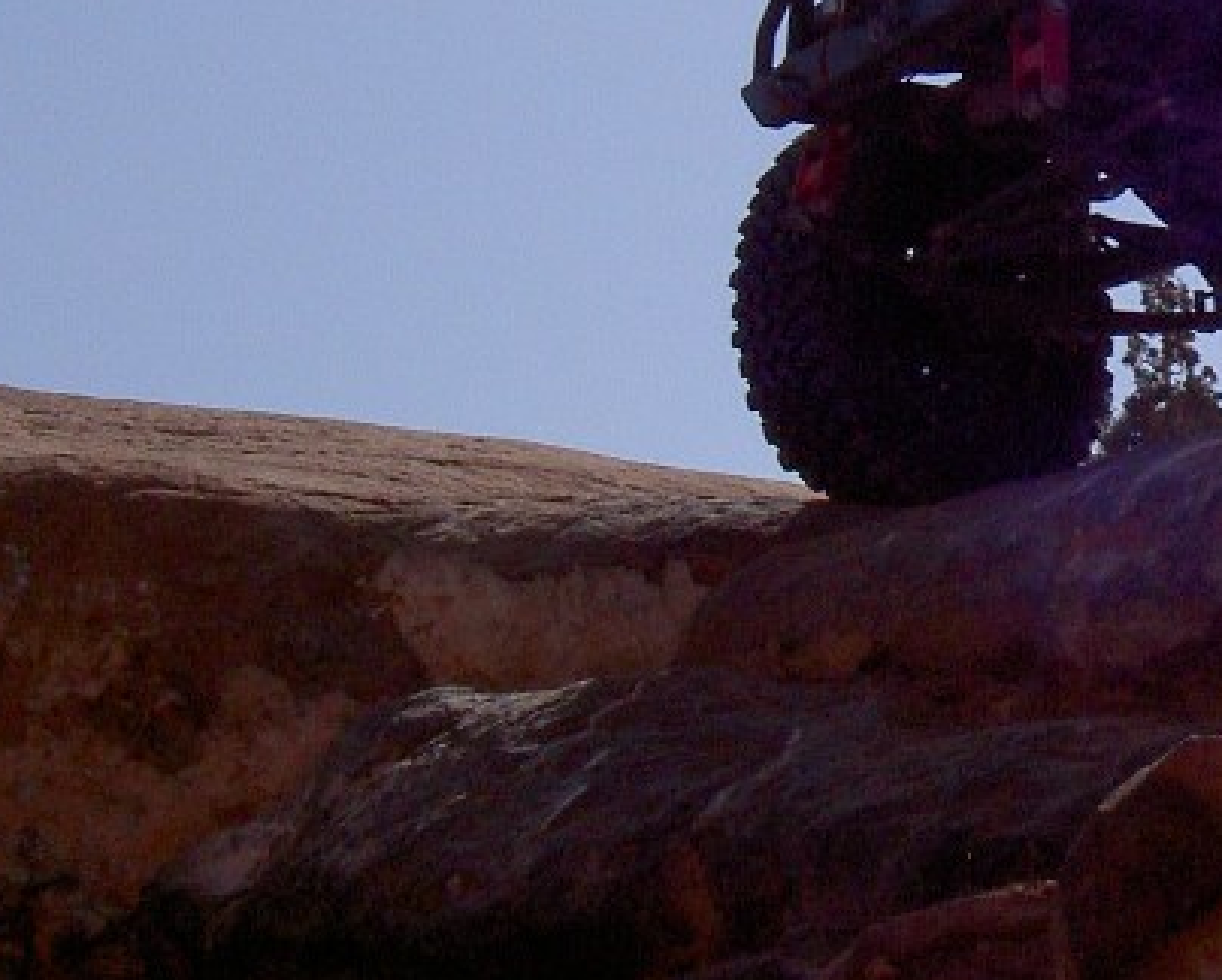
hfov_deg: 15.5
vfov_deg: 12.6
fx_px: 4417
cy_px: 257
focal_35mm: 122
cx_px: 1186
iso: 100
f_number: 4.7
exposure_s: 1/2000
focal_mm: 8
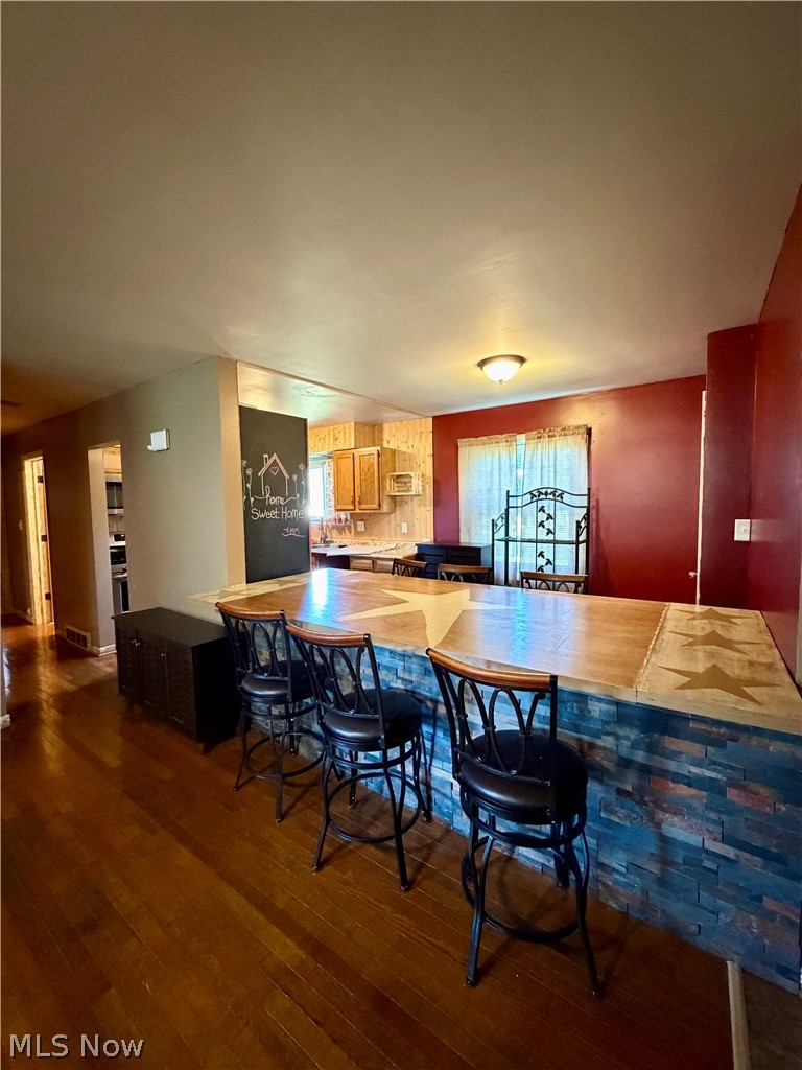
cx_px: 401
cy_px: 535
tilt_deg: -4.4
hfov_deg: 85.7
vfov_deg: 102.1
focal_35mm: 14
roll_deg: +0.7
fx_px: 432
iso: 1250
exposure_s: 1/60
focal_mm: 2.22
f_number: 2.2
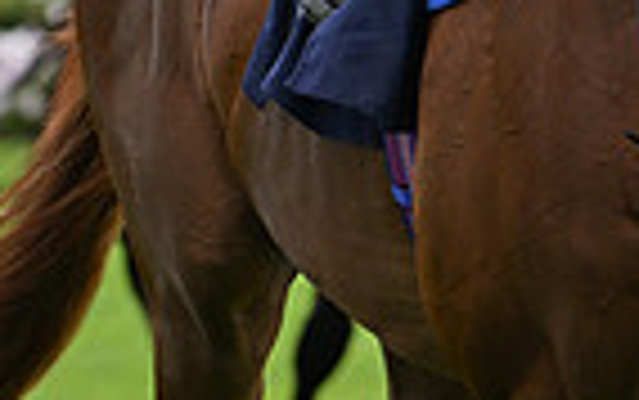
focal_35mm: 835
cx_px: 796
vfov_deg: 1.6
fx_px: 14553
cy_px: -402
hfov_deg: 2.5
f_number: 5
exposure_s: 1/2500
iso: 800
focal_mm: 200
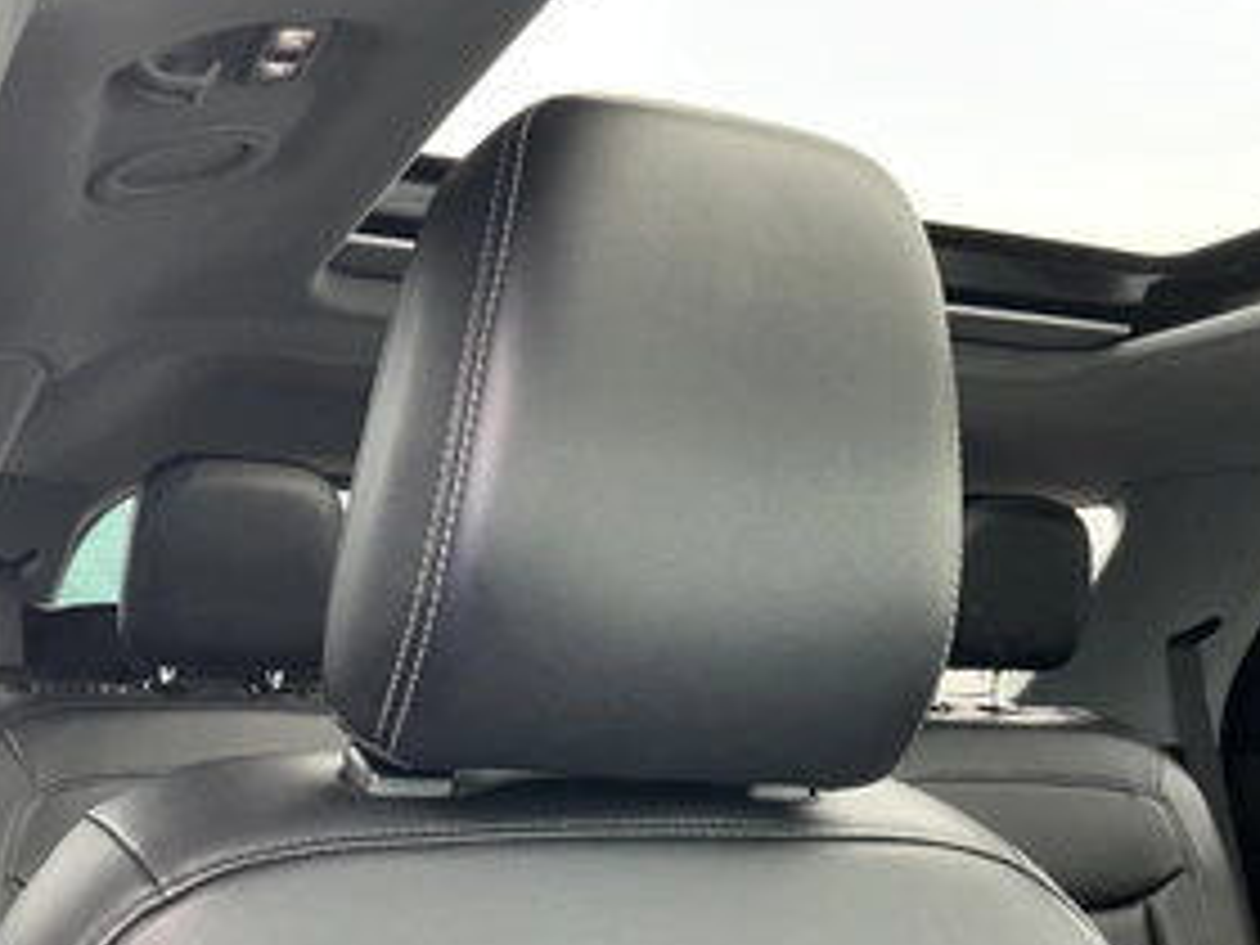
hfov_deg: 46.3
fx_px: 1456
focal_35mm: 40
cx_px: 459
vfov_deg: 35.7
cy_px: 612
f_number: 1.8
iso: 64
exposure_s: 1/89
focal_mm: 3
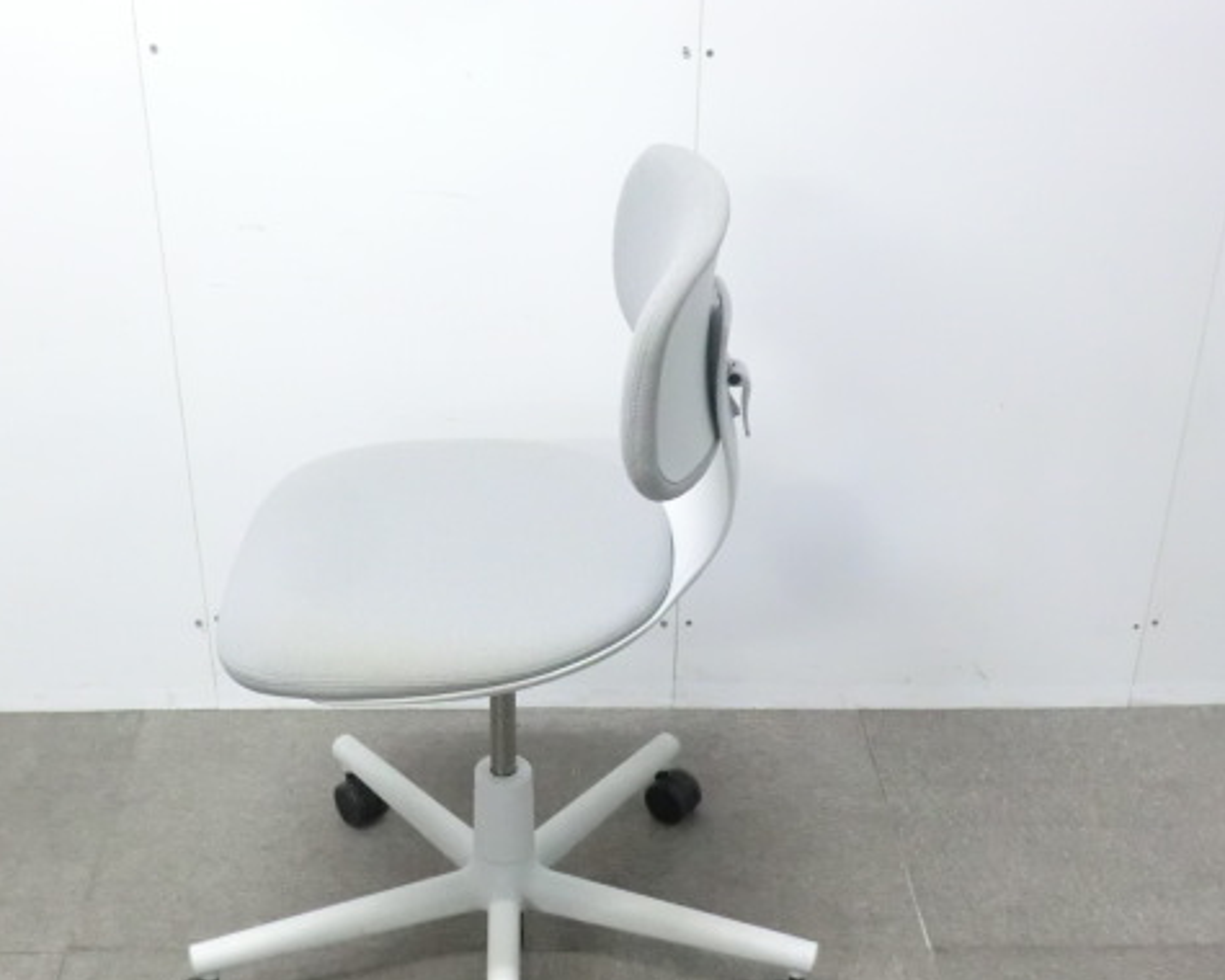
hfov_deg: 37.3
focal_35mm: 50
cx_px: 529
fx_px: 1813
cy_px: 583
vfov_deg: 30.2
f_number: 3.9
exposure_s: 1/30
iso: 800
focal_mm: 6.9
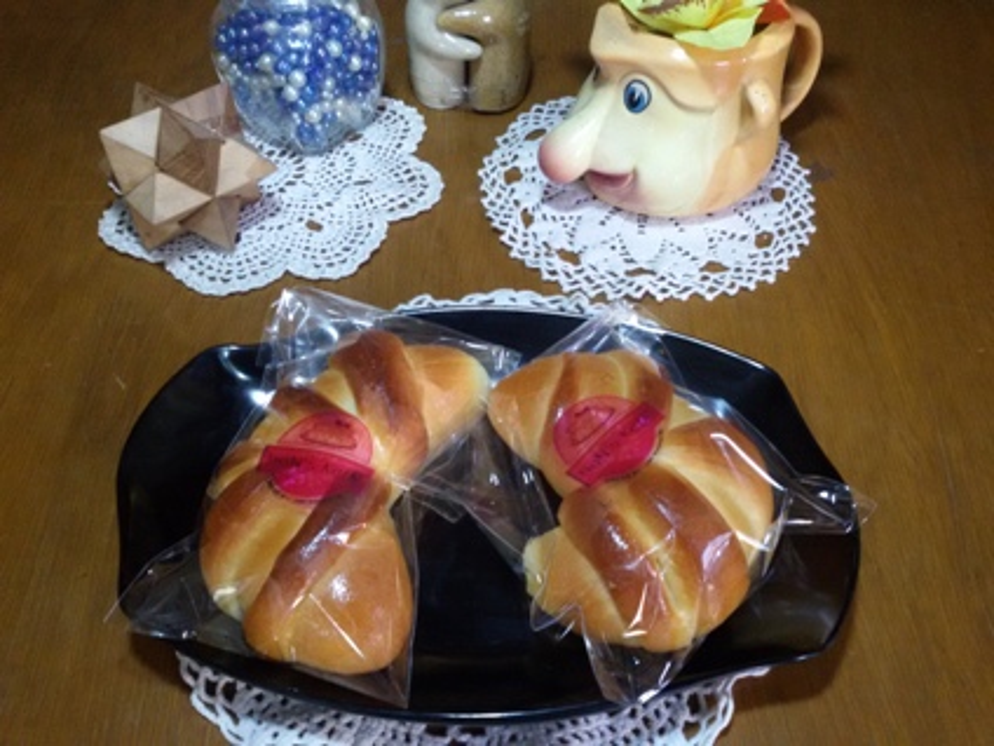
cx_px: 497
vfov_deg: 45.4
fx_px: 890
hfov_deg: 58.4
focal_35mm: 31
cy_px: 373
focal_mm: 2.93
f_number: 2.4
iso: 320
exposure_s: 1/33
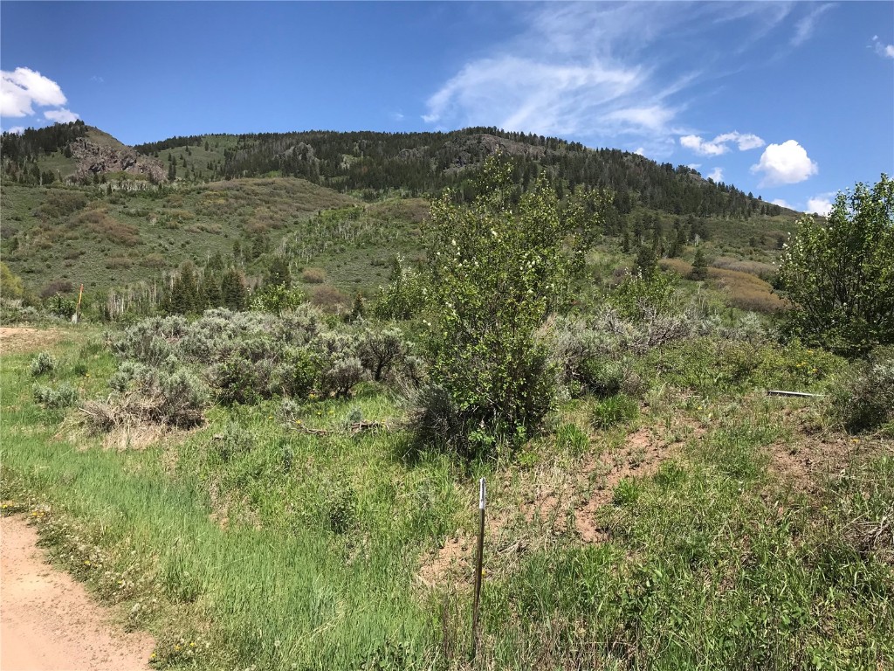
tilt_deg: -0.7
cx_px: 447
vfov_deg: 49.7
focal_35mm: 28
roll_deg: +0.1
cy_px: 336
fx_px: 723
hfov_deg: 63.4
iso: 20
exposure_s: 1/2037
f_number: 1.8
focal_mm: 3.99
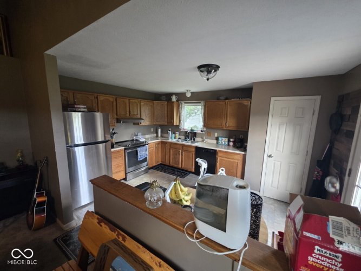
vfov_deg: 89.9
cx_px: 180
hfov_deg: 106.2
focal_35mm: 13
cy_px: 136
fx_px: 136
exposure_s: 1/60
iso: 400
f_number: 1.9
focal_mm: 2.2
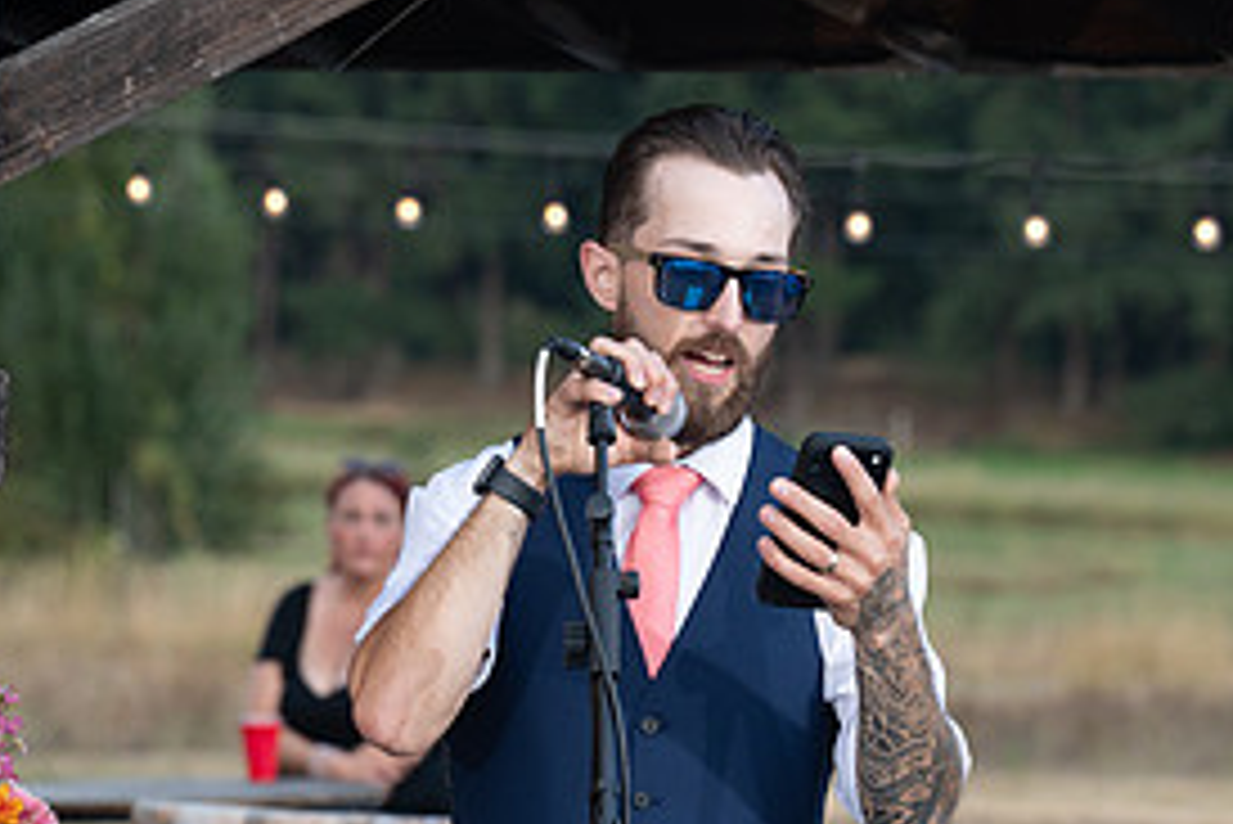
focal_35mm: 277
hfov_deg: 7.4
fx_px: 9492
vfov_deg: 5.0
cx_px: 860
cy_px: 655
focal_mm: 131
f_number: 5.6
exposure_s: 1/125
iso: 320
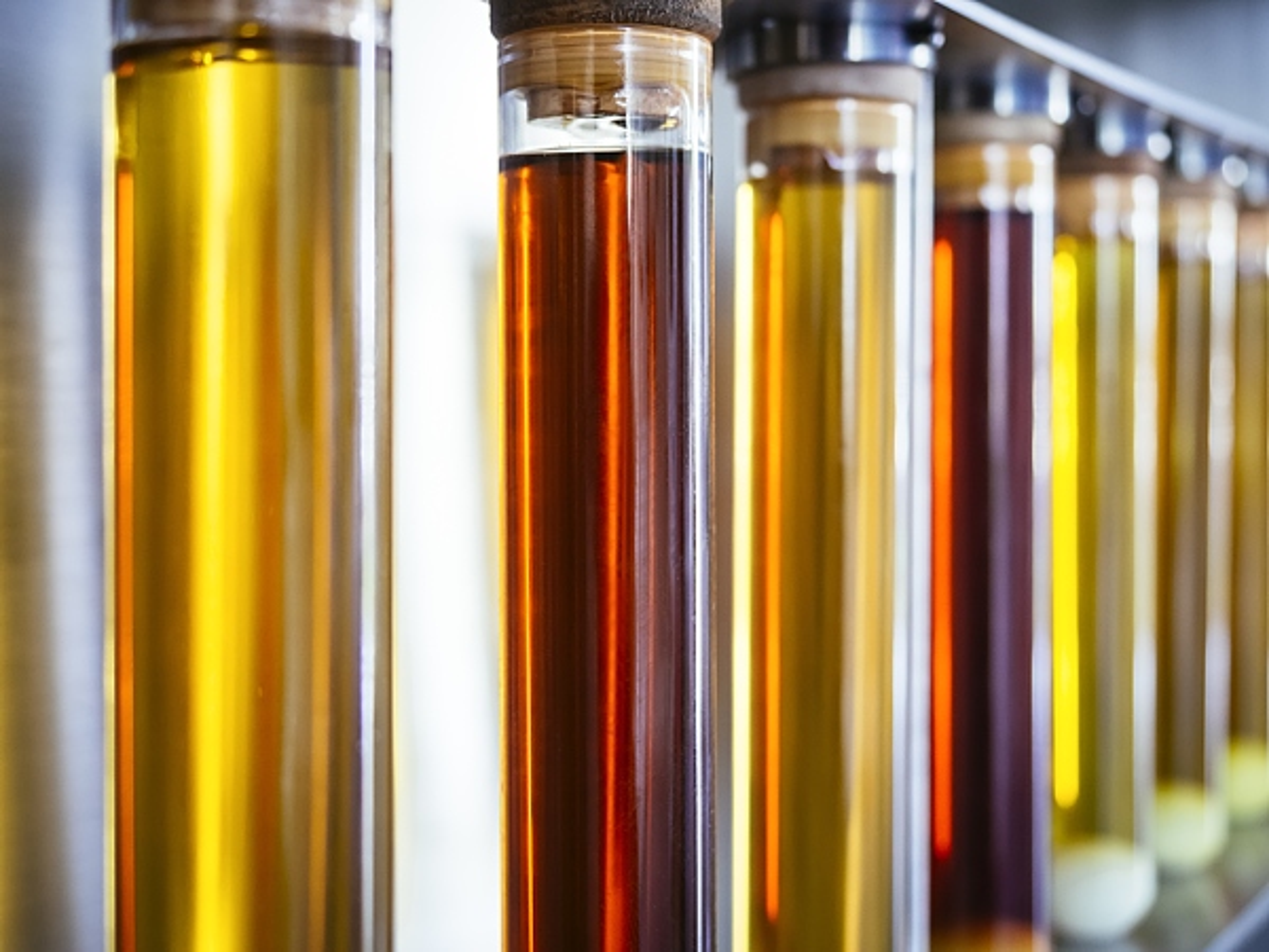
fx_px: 1760
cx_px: 634
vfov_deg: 30.3
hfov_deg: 39.7
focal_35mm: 48
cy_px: 476
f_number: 2.8
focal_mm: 24
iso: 400
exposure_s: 1/100
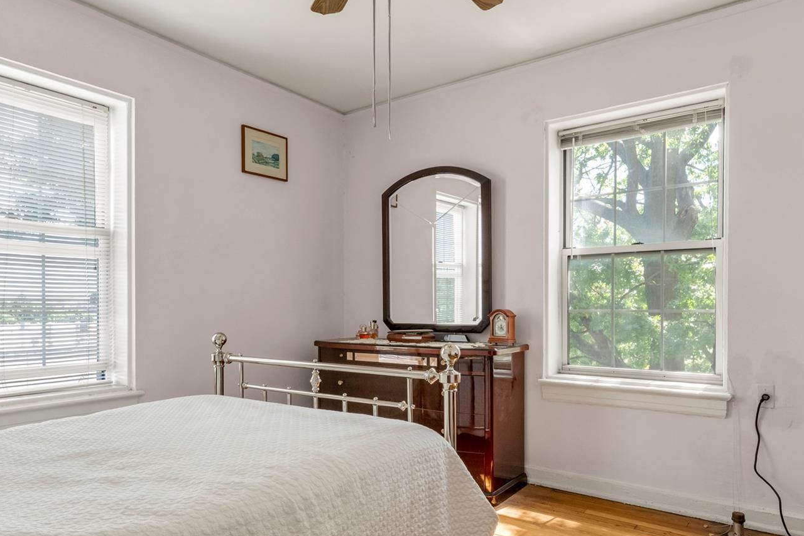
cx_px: 390
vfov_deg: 52.8
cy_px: 315
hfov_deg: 73.7
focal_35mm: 24
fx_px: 536
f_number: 14
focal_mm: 15
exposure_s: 1/60
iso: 640
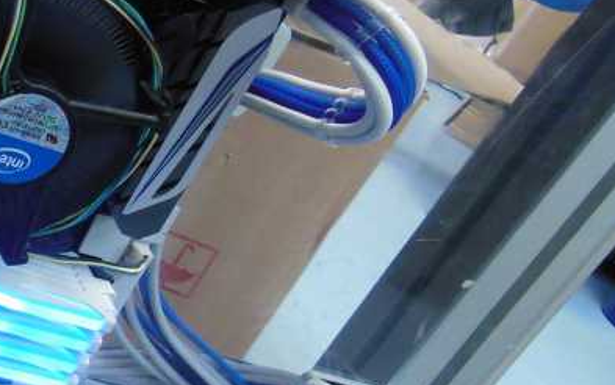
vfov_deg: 18.8
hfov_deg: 25.7
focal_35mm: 69
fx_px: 1157
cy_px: 266
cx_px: -174
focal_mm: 4.5
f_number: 3.5
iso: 400
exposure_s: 1/10
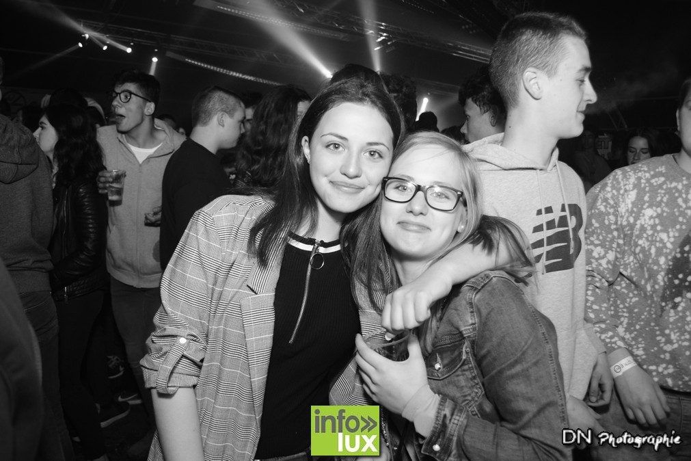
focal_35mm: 30
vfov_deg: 43.6
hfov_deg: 61.9
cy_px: 230
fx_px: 576
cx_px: 346
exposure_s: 1/60
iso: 1600
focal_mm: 20
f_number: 3.5
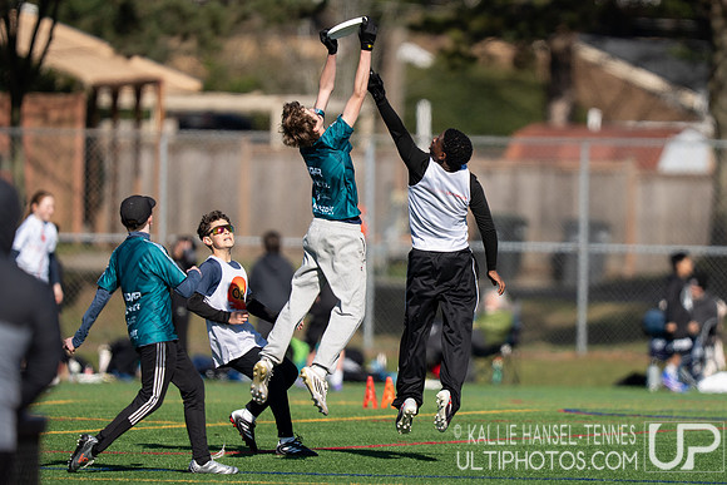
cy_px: 273
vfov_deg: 2.2
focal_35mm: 630
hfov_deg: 3.3
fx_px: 12720
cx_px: 446
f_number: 2.8
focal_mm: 400
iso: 100
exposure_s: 1/2000
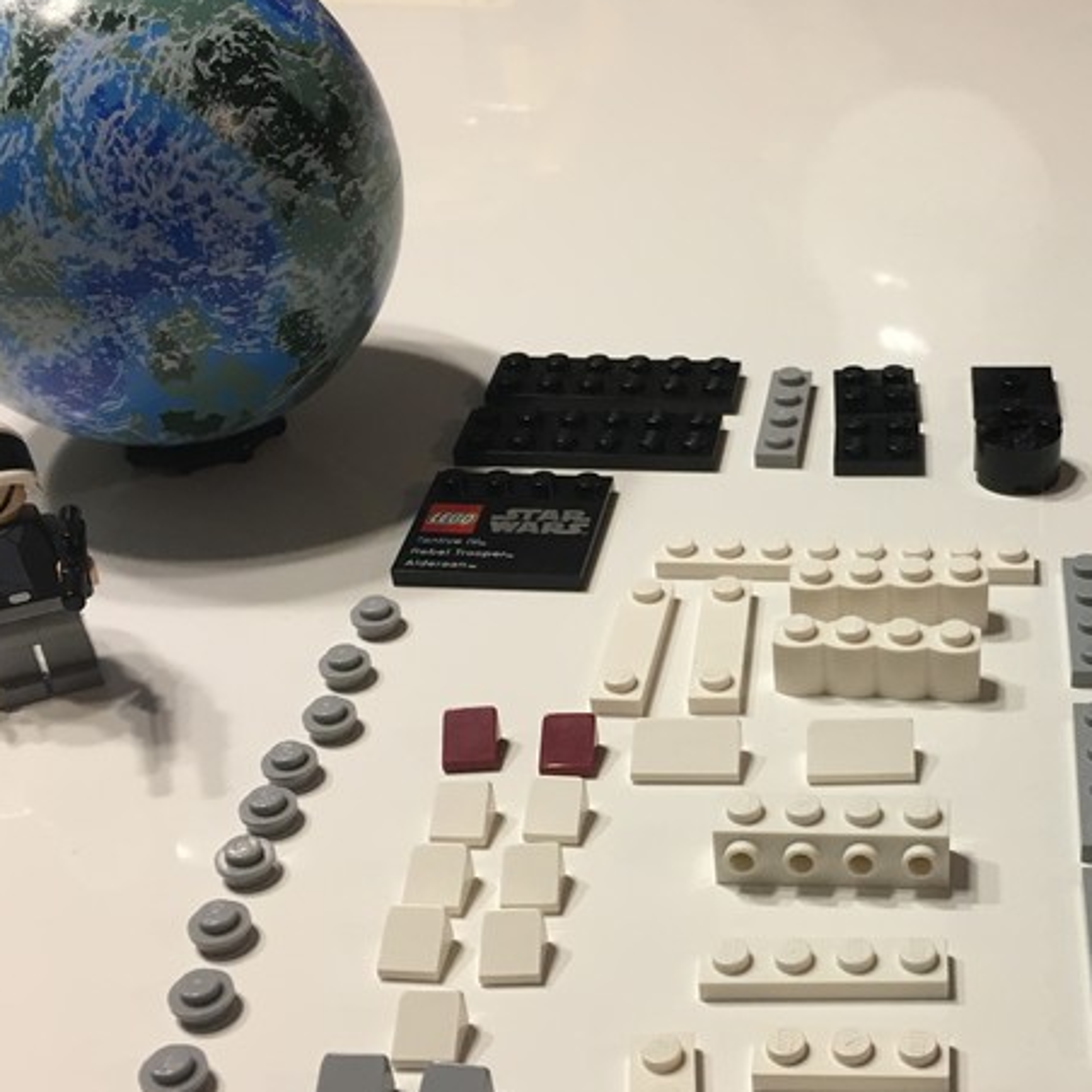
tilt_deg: -36.9
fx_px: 1820
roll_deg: +0.0
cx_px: 908
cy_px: 649
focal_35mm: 51
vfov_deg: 33.3
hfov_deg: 32.3
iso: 125
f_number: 2.2
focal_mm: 4.15
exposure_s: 1/33
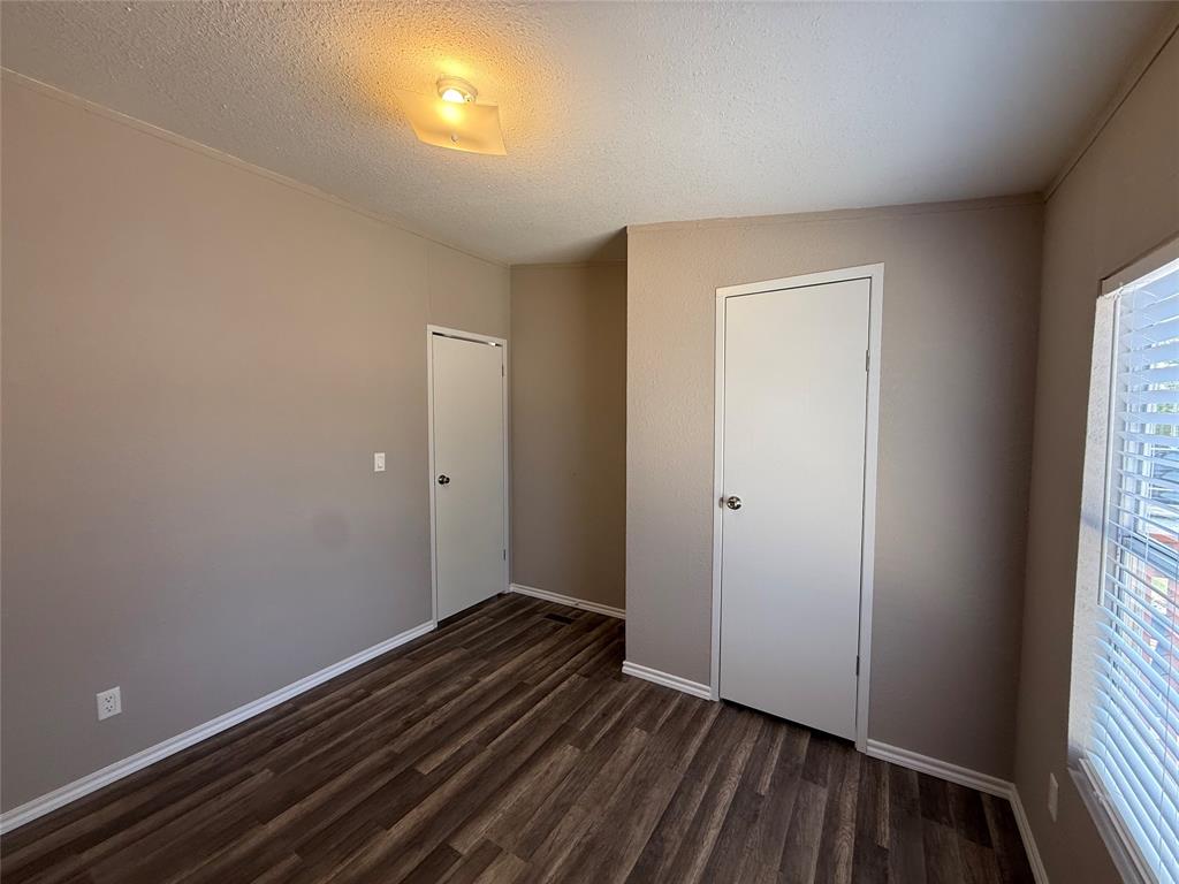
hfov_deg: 102.1
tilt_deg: -3.0
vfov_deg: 85.7
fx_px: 477
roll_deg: +0.5
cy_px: 442
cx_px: 590
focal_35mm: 14
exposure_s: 1/120
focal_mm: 2.22
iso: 160
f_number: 2.2
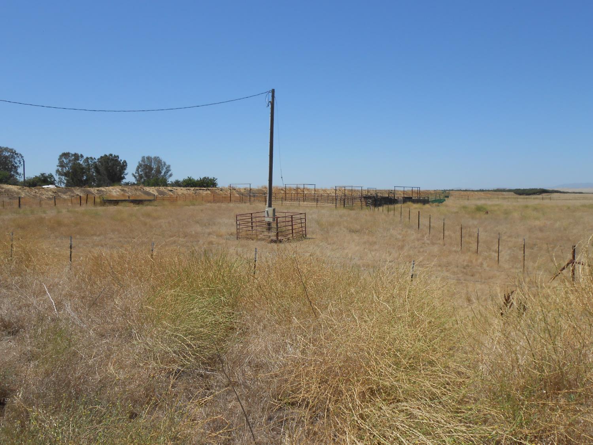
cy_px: 222
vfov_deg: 46.8
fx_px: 514
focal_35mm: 30
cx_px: 296
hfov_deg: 60.0
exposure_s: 1/1250
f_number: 3.8
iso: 80
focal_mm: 5.3
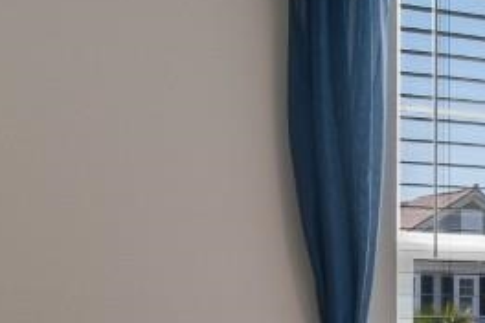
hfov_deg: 16.4
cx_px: 946
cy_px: 317
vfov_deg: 13.8
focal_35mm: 98
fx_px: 1320
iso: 100
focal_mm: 11
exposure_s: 1/40
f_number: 4.8
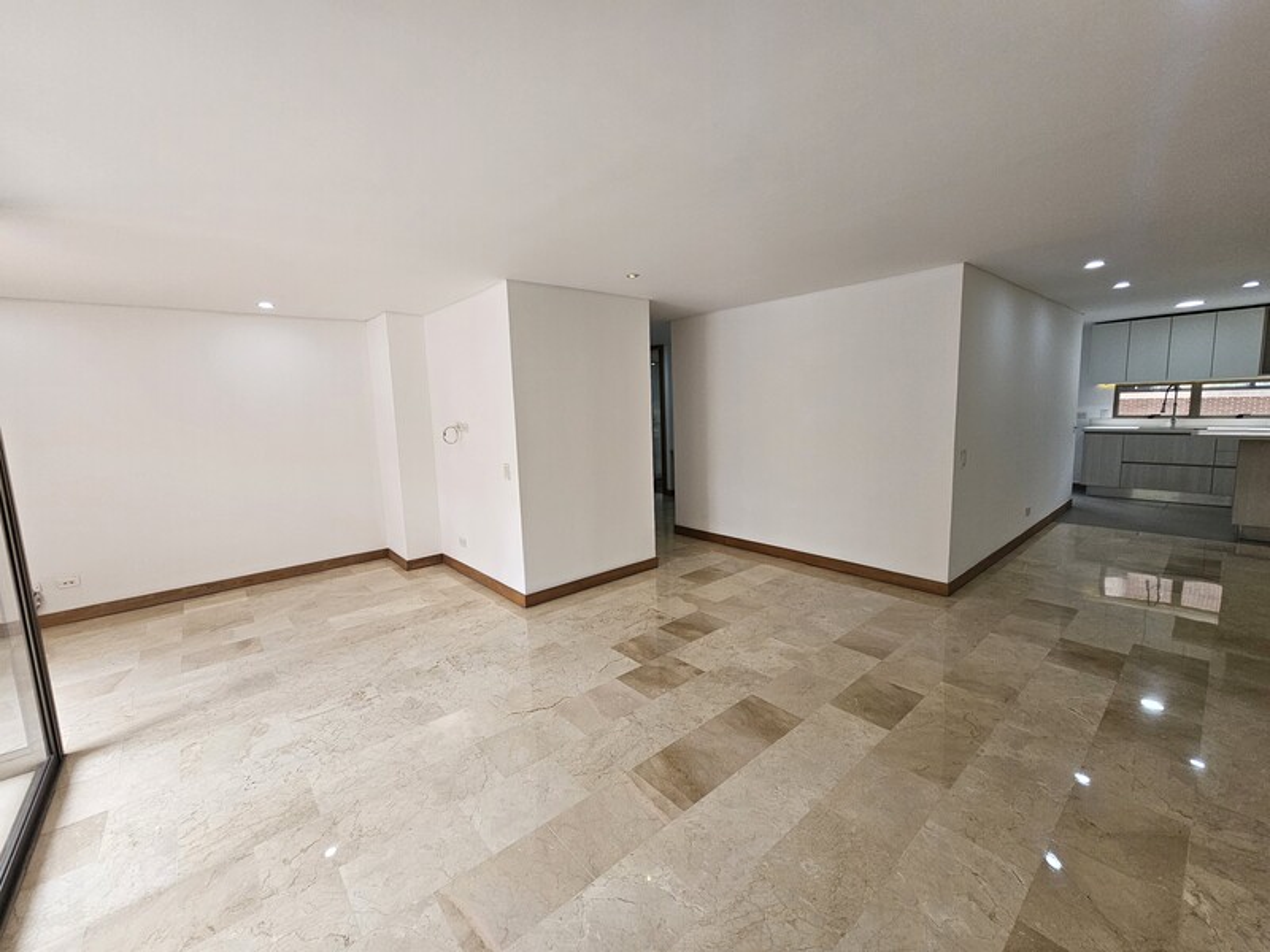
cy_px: 476
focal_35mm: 13
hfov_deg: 106.2
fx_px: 477
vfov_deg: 89.9
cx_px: 635
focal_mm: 2.2
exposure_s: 1/207
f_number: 2.2
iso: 160
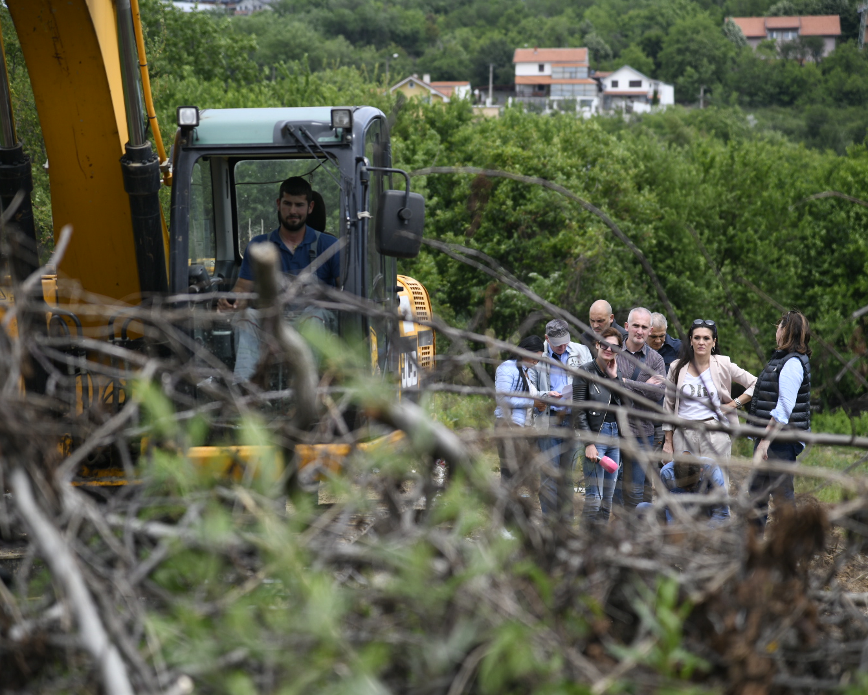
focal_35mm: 136
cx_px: 434
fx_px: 3494
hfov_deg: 14.2
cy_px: 347
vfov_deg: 11.4
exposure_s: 1/1000
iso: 200
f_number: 4
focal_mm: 120
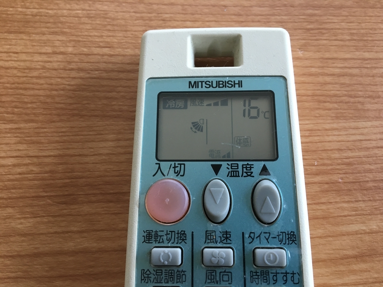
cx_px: 192
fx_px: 321
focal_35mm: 29
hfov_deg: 61.7
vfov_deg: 48.2
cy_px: 144
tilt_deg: -74.5
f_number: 2.2
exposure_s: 1/30
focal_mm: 4.15
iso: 80
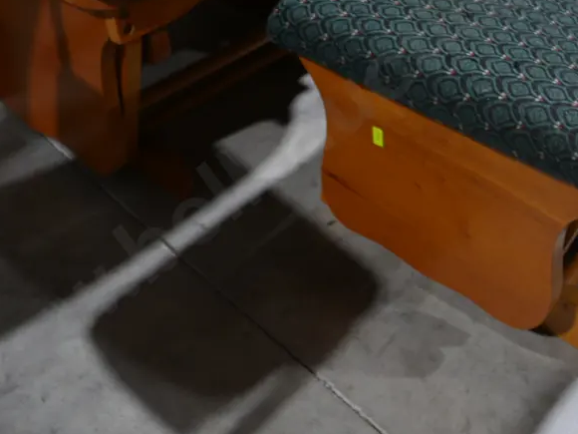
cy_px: 101
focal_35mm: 53
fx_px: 885
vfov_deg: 27.1
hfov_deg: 36.0
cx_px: 355
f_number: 3.6
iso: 320
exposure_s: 1/60
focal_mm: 15
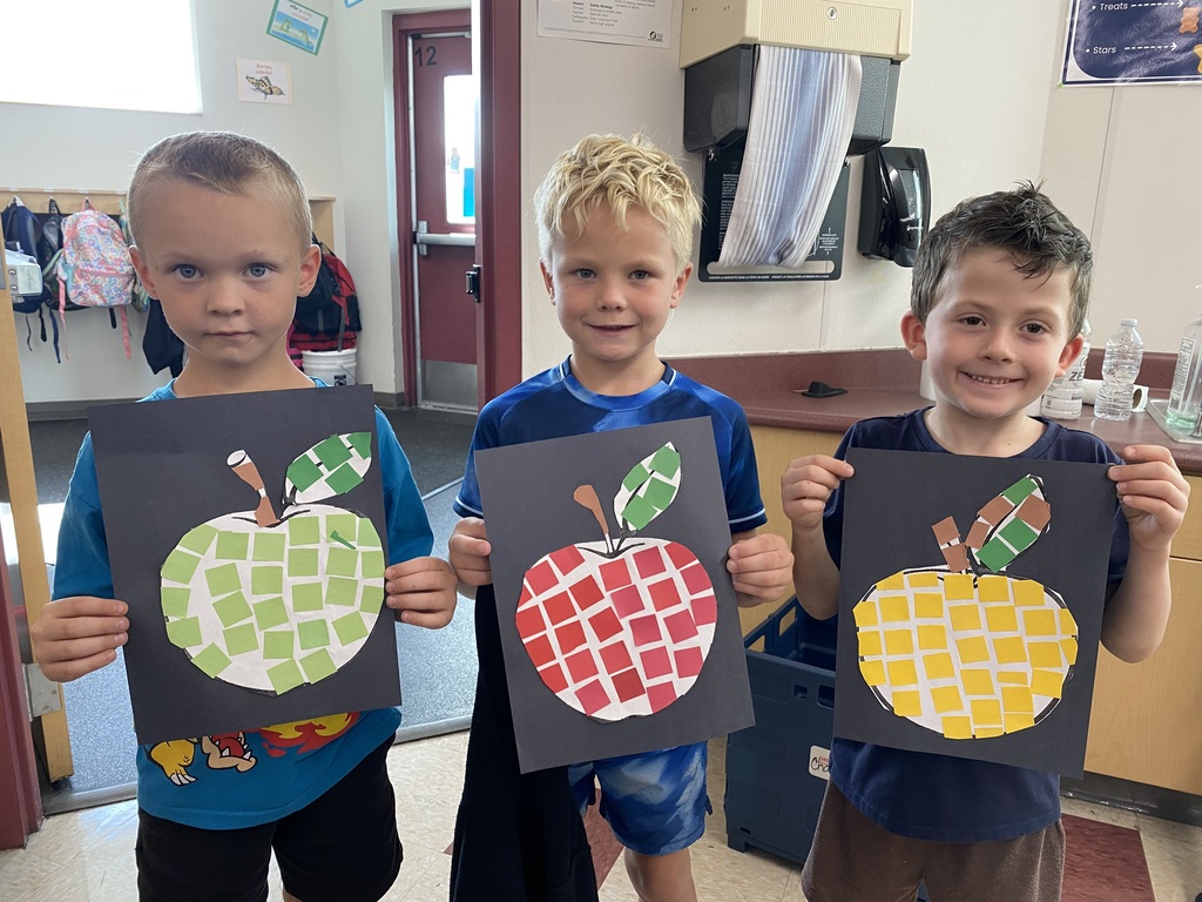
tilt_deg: -16.0
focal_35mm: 26
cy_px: 451
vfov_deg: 53.1
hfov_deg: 67.3
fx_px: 903
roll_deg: -1.3
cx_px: 601
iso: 100
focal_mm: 4.25
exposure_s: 1/60
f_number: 1.8
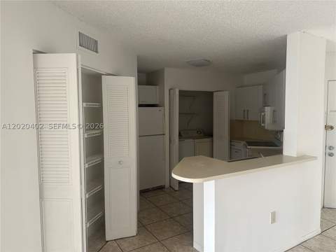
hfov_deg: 71.6
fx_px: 233
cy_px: 126
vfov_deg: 56.8
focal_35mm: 24
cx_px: 168
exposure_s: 1/84
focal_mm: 6.86
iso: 250
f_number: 1.78
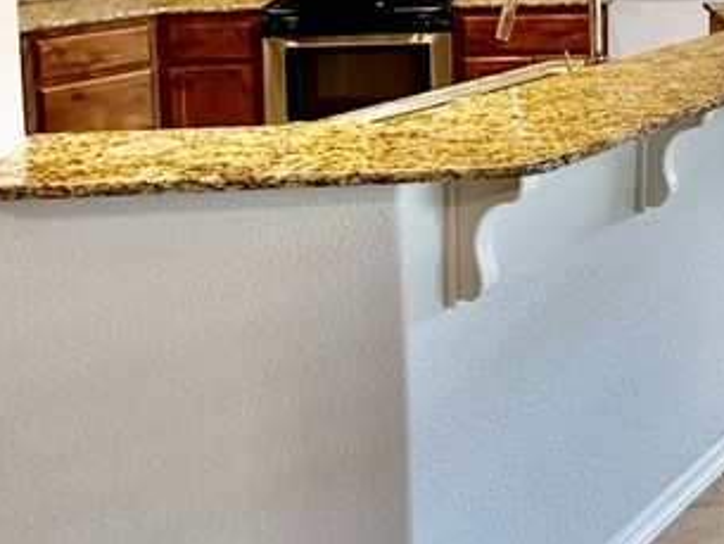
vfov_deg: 28.1
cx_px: 660
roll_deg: -0.7
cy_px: -59
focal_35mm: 47
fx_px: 983
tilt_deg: -4.9
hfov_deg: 37.6
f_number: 2.2
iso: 250
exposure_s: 1/120
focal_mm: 2.22
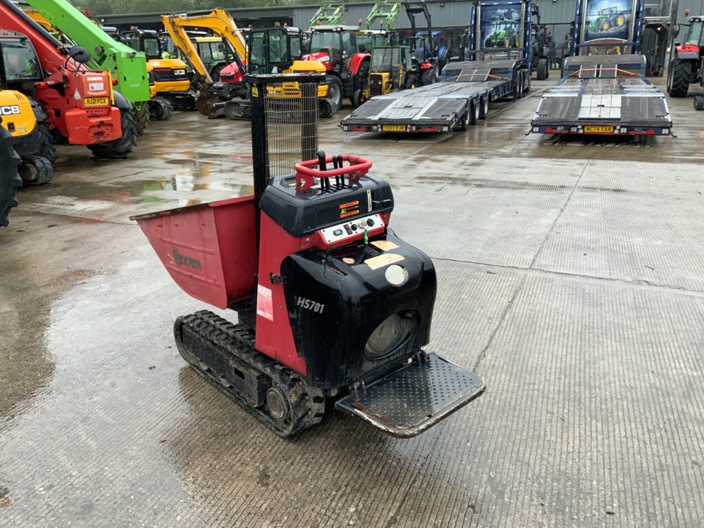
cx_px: 352
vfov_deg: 48.2
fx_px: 590
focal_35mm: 29
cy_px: 264
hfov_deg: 61.7
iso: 16
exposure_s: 1/125
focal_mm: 3
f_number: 1.8
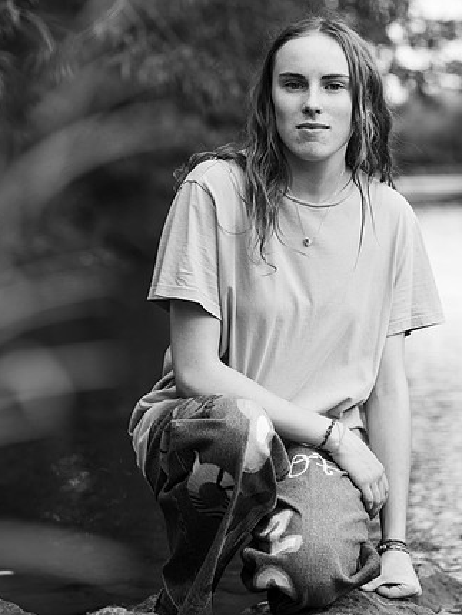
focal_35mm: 124
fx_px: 2204
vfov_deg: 15.9
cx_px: 305
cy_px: 305
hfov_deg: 12.0
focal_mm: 85
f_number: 3.2
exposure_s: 1/320
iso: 800
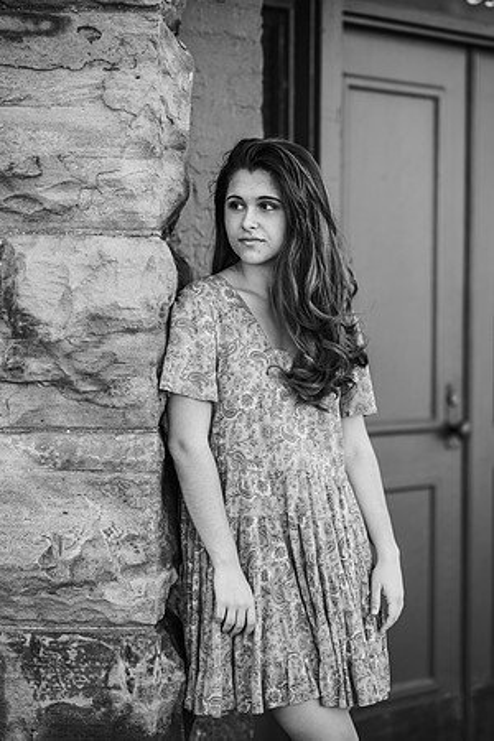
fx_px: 1749
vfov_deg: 23.9
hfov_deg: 16.1
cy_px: 370
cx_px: 247
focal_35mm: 85
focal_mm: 85
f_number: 2
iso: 160
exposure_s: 1/500
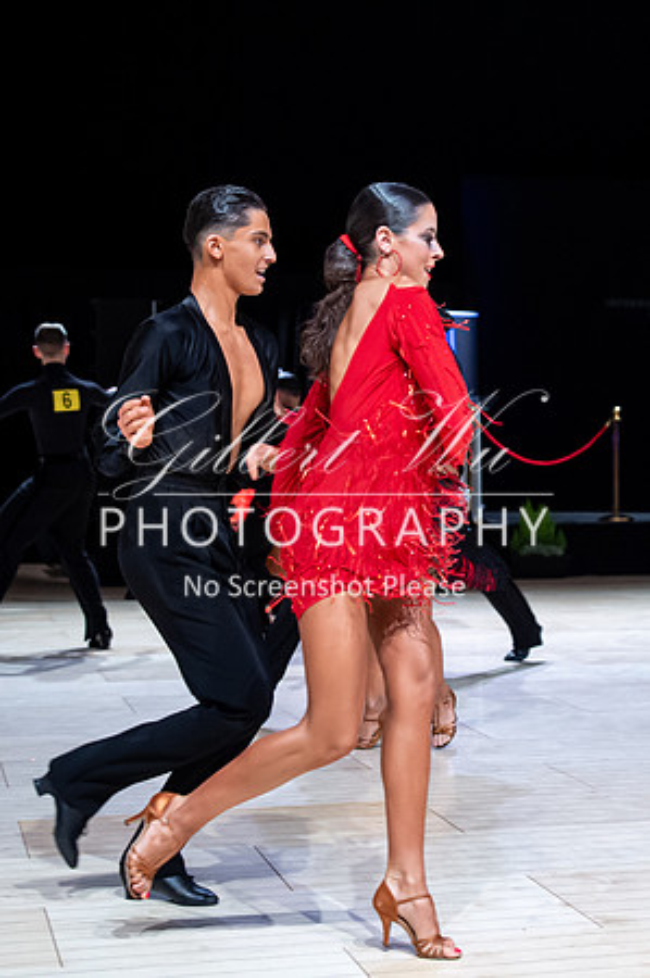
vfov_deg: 27.8
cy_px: 463
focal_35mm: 73
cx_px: 460
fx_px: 1976
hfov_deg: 18.6
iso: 3200
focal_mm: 46
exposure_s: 1/400
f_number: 3
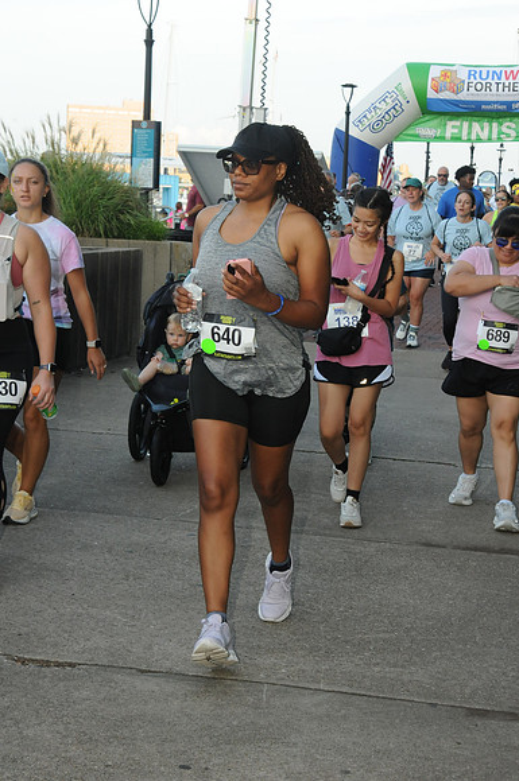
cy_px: 390
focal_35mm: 72
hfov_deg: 18.9
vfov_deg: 28.1
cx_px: 260
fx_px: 1562
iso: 800
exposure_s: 1/250
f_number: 13
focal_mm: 48
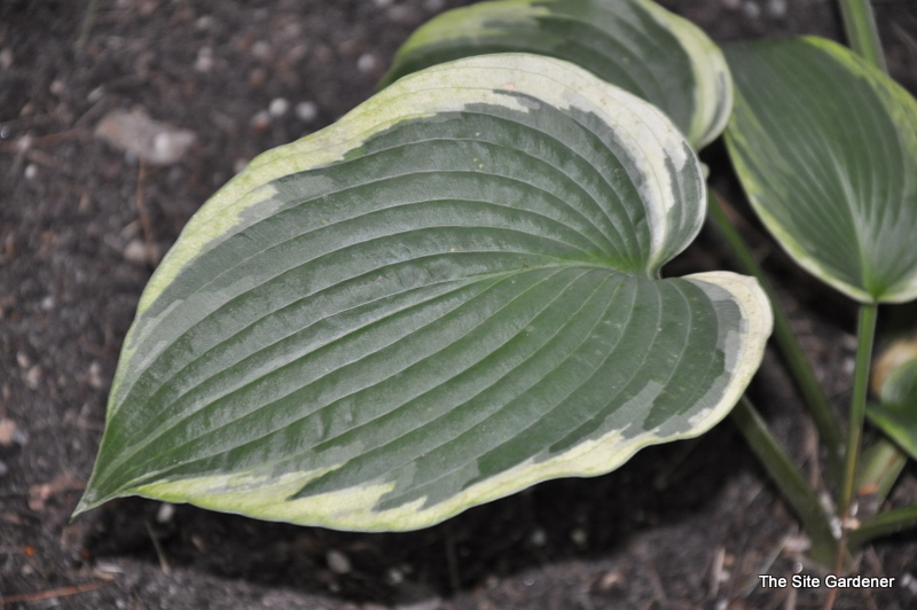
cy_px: 305
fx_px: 4008
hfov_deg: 13.1
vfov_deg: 8.7
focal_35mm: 158
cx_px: 458
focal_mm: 105
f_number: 5.6
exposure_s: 1/60
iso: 800
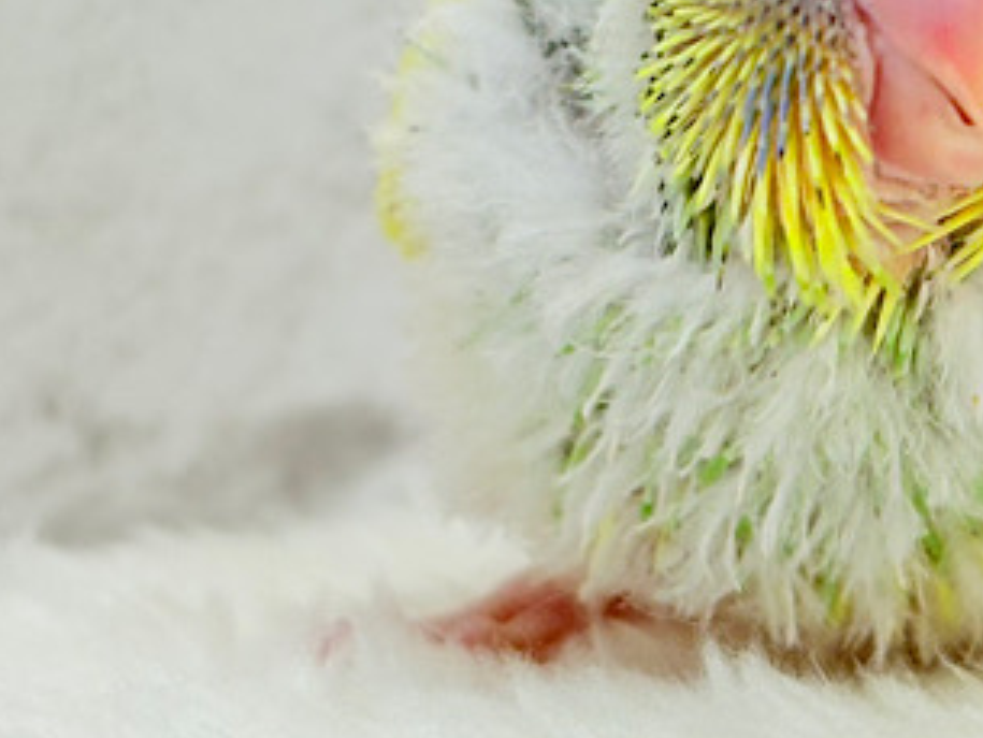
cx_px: 935
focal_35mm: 109
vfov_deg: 13.5
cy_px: 151
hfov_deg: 17.7
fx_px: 3097
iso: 50
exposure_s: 1/100
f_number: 1.6
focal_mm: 5.96
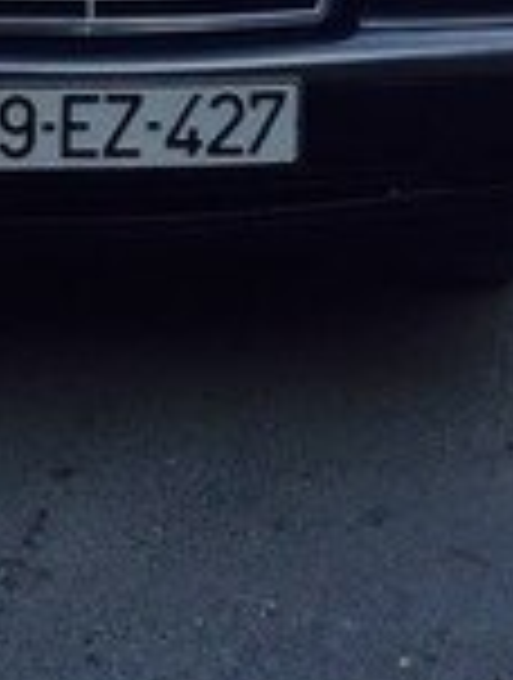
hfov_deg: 15.3
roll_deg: +0.7
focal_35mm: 95
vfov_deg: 19.0
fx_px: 1869
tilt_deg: -4.3
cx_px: -40
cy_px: -225
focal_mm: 4.15
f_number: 2.2
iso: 32
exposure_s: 1/1276
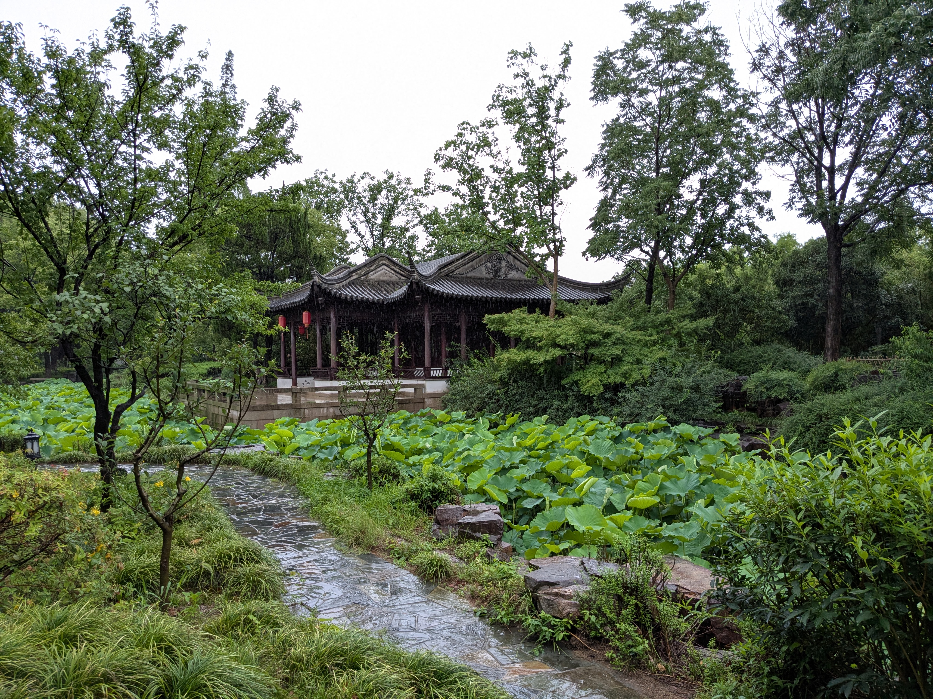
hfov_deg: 65.3
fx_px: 728
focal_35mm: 27
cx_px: 466
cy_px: 350
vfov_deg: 51.4
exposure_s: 1/282
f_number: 1.73
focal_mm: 4.38
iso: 55
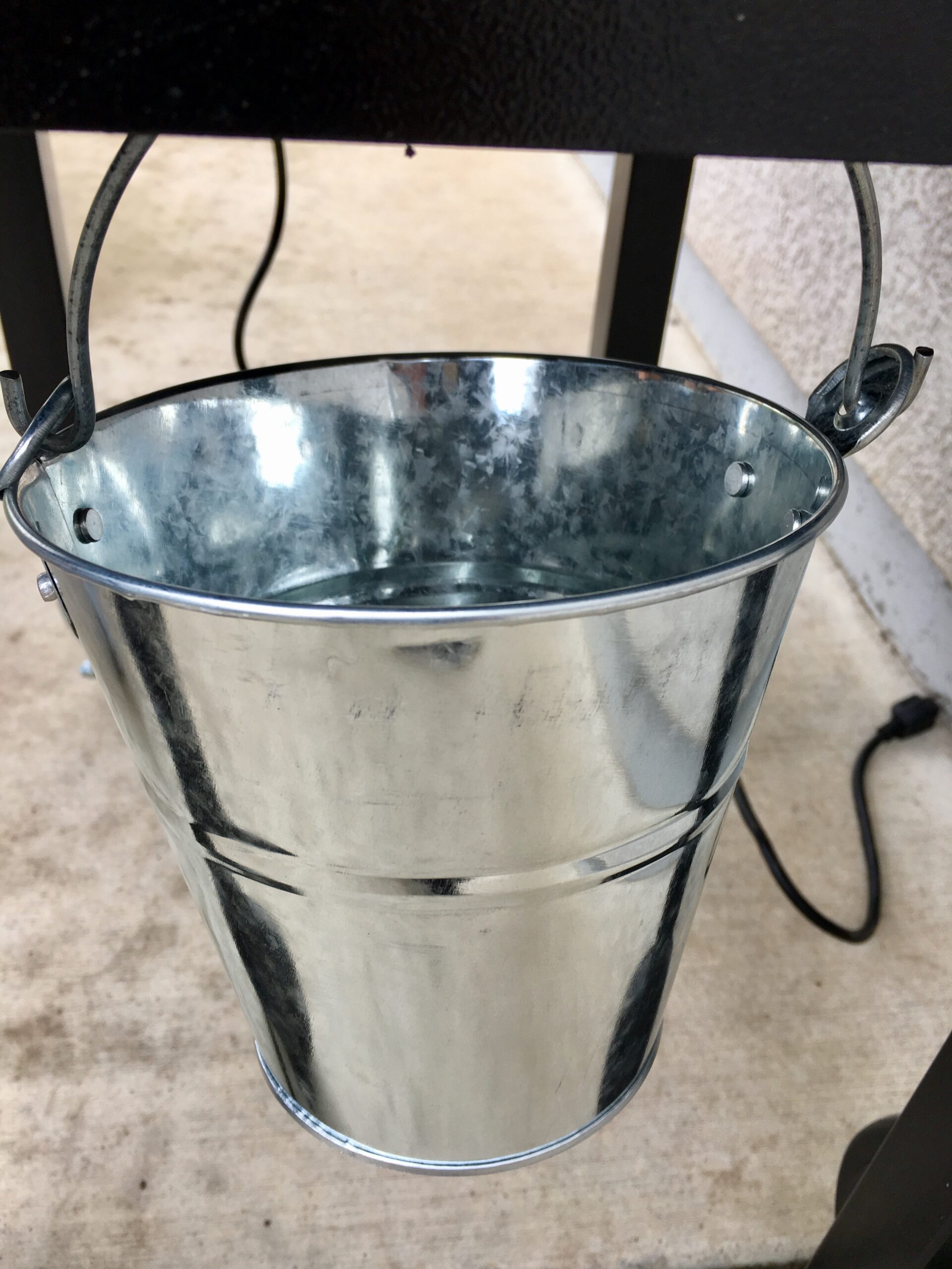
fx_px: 1063
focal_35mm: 29
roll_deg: -6.5
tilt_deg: -36.6
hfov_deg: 48.2
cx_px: 476
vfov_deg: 61.7
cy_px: 634
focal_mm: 4.15
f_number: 2.2
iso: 25
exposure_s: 1/133
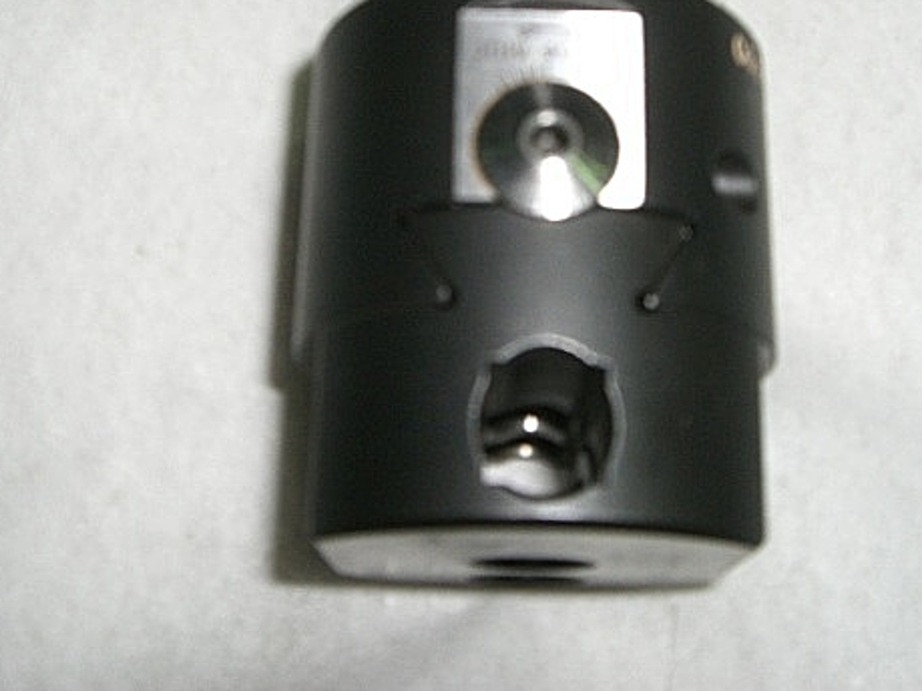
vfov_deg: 27.3
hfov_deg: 36.1
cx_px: 516
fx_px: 1411
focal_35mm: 53
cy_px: 213
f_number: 2.7
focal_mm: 6.2
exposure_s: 1/60
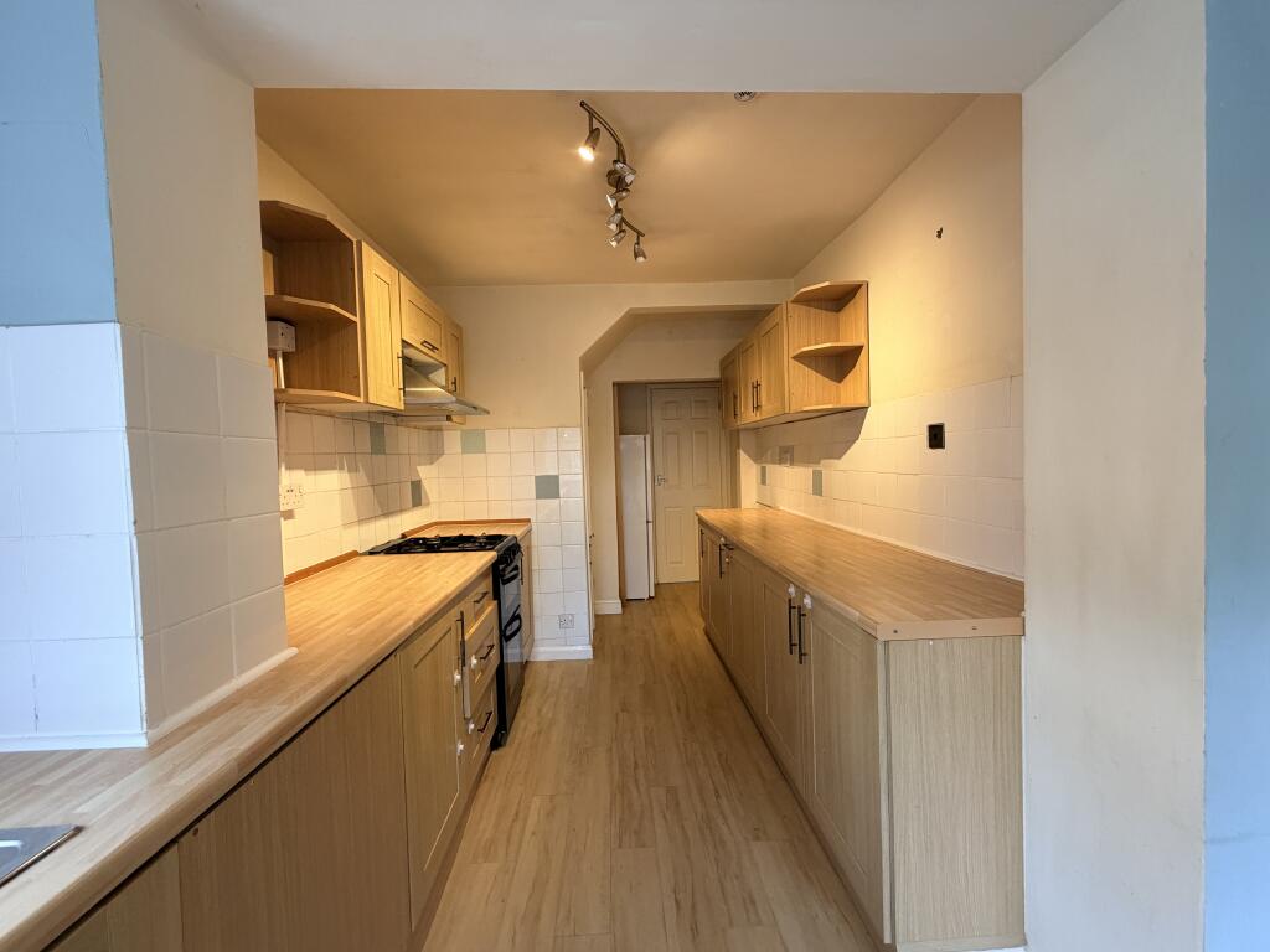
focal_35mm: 14
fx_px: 514
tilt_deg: -2.0
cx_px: 635
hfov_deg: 102.1
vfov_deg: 85.7
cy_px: 476
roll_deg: +1.6
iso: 250
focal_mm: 2.22
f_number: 2.2
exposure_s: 1/121
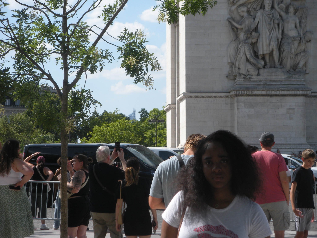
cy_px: 119
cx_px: 158
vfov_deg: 12.2
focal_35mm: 121
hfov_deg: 16.3
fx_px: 1108
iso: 64
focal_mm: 21.2
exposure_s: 1/338
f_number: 5.3
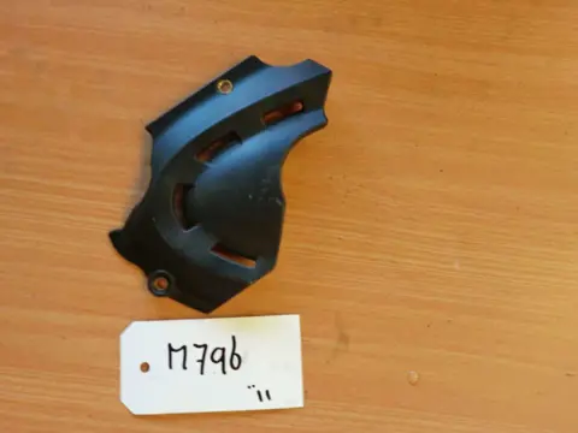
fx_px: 534
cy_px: 216
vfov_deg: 44.2
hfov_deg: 56.8
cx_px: 289
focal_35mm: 32
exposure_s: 1/60
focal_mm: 5.8
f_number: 3.5
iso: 320
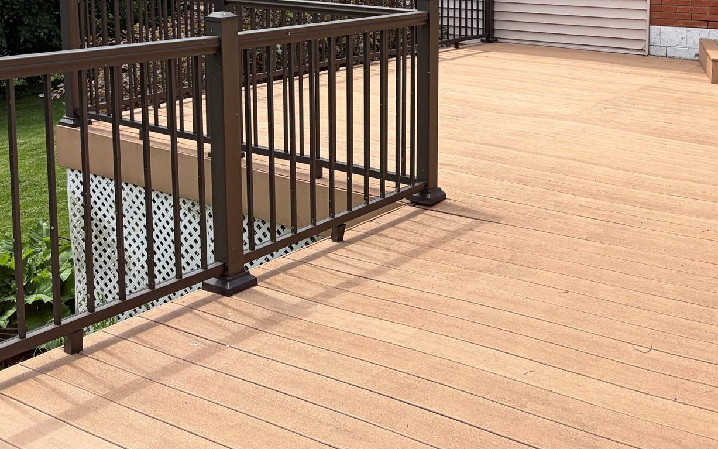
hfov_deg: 42.9
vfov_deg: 26.9
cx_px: 482
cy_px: 30
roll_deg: -0.1
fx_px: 900
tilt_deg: -6.6
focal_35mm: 46
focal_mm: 5.96
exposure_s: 1/2364
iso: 50
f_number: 1.6
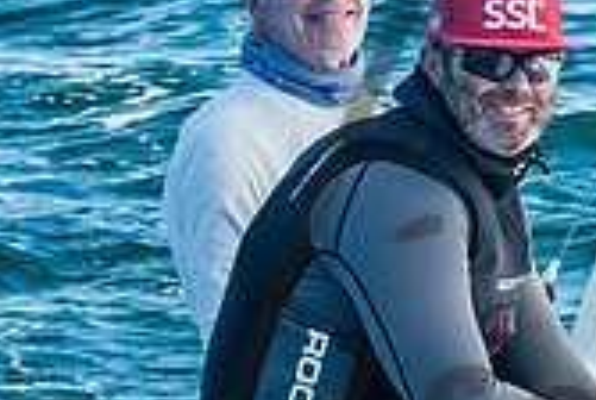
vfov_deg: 2.3
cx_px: 589
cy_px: 16
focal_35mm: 598
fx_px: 9918
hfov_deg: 3.4
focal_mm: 115
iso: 400
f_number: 10
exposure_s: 1/160
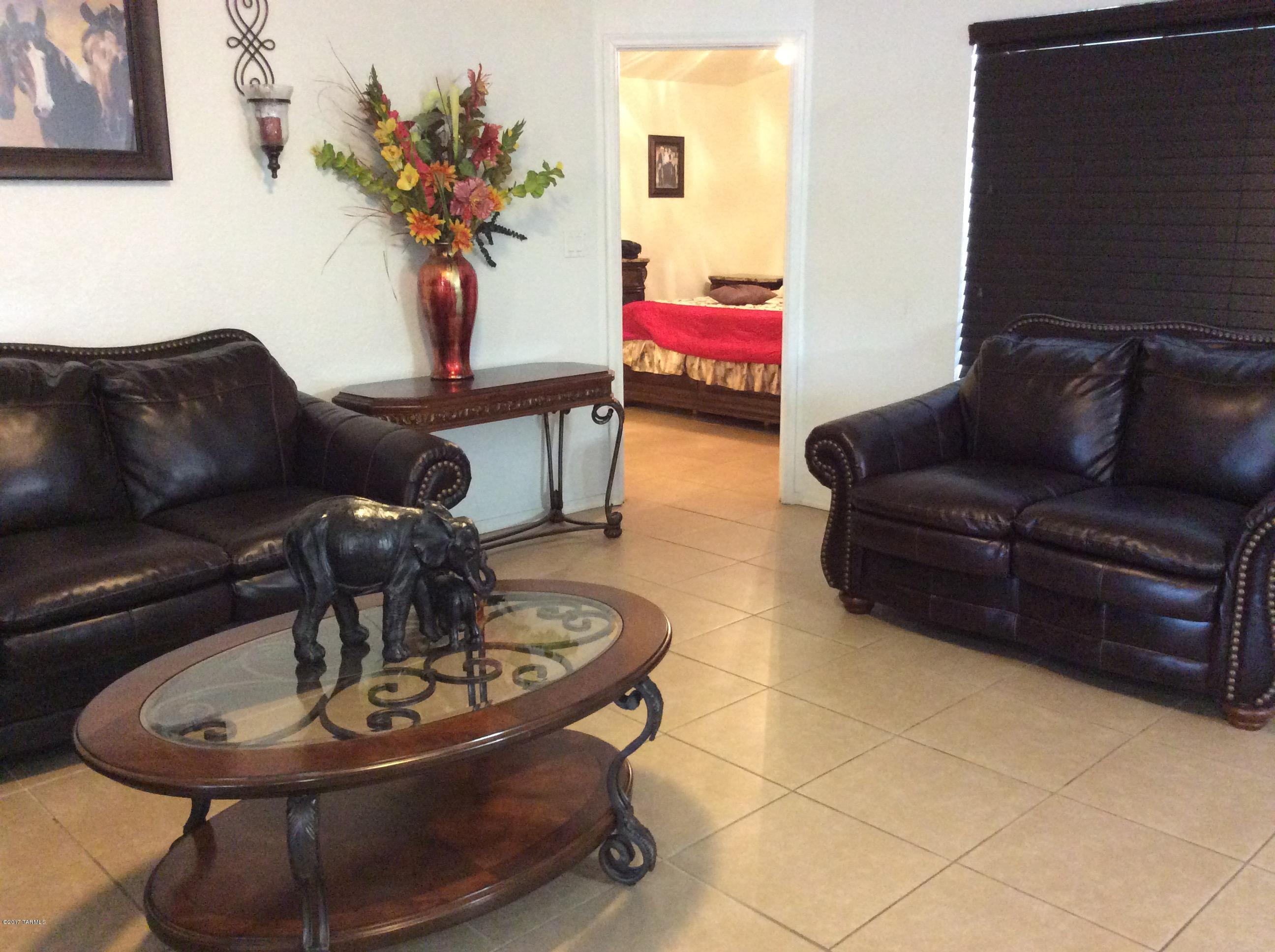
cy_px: 476
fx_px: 1177
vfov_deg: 44.1
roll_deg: +1.0
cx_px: 638
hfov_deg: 56.9
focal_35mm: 32
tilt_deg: -13.5
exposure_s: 1/15
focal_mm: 3.3
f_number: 2.4
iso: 320
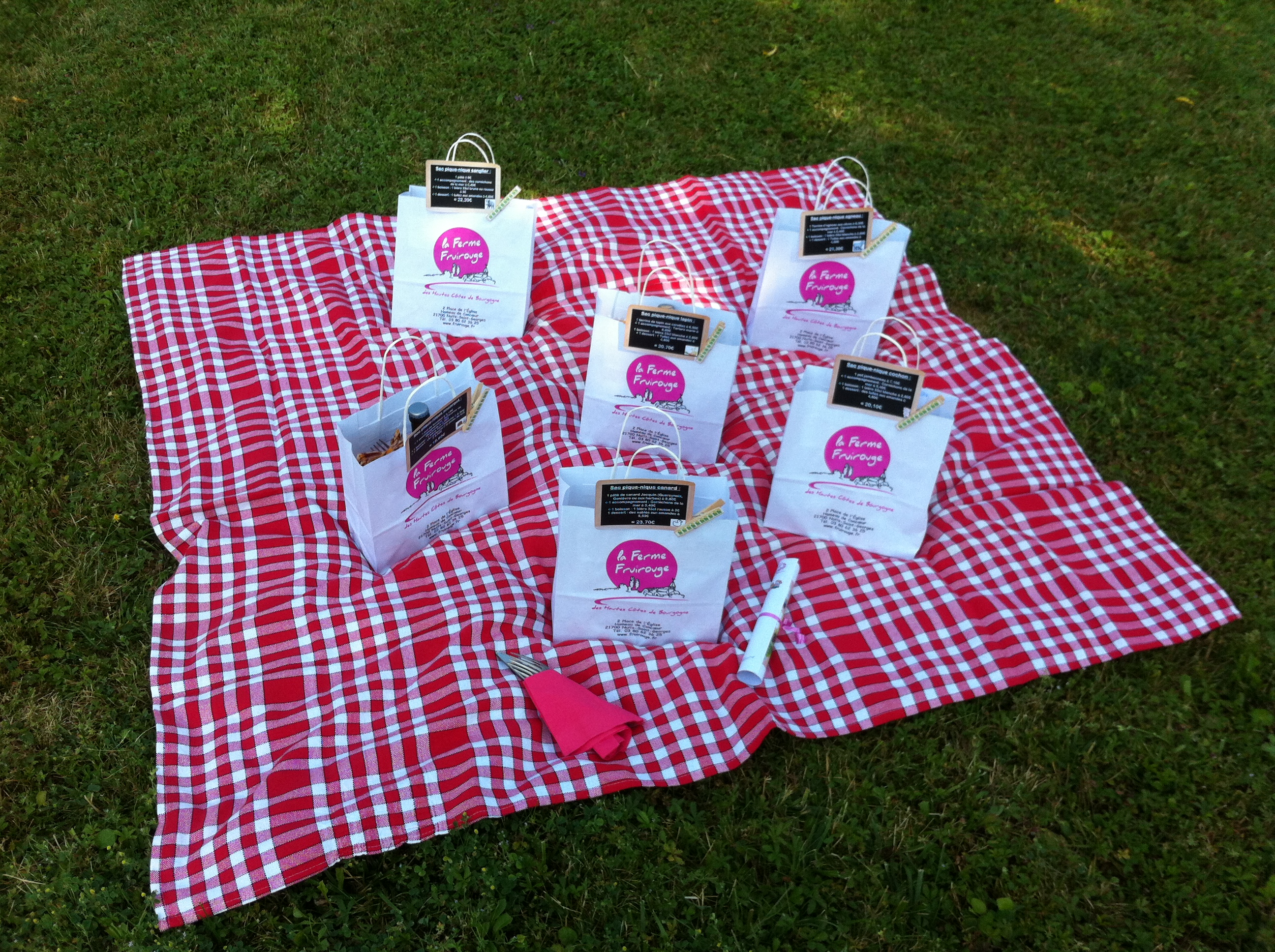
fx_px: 1287
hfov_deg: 52.7
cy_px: 476
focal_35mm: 35
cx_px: 638
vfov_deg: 40.6
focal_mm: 3.85
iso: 80
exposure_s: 1/529
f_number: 2.8
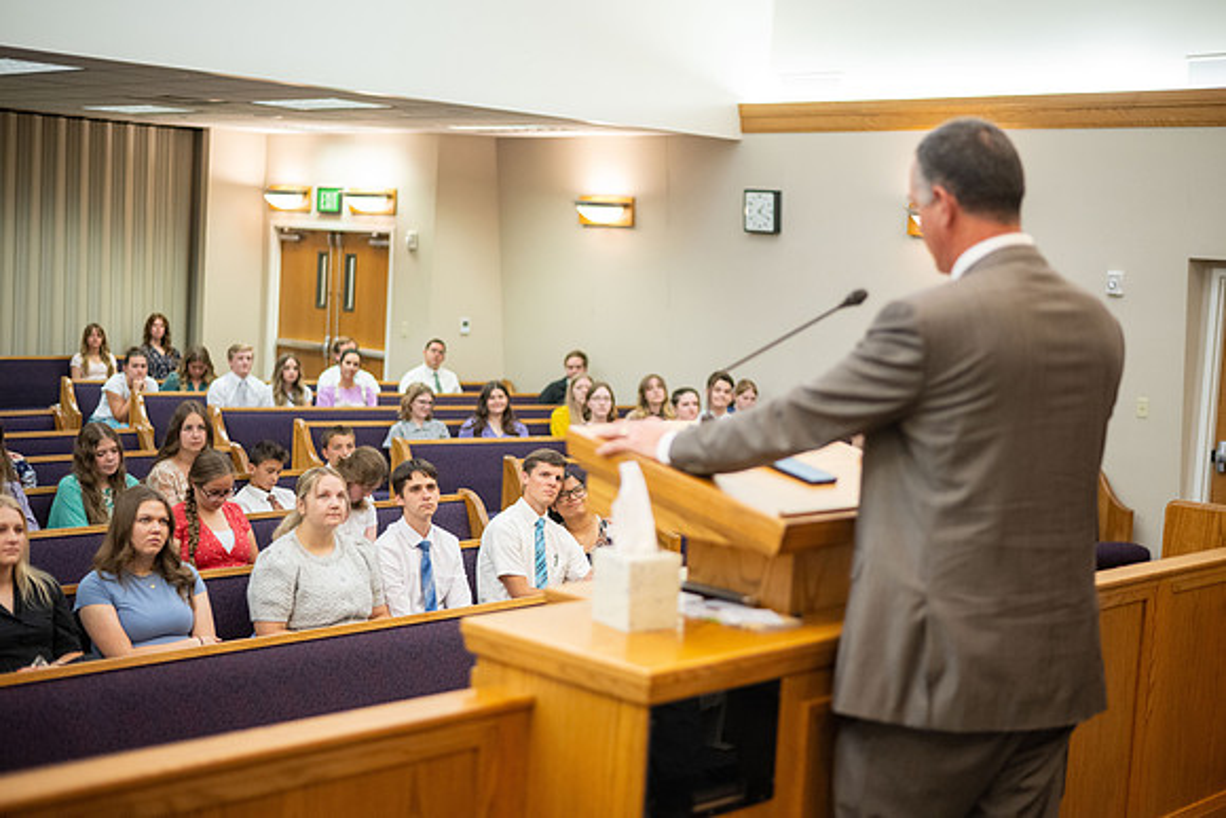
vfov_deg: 27.0
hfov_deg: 39.6
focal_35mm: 50
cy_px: 409
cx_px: 613
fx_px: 1703
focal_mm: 50
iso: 1600
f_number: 1.8
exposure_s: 1/400
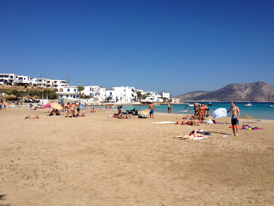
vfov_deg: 40.7
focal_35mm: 35
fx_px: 277
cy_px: 103
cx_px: 137
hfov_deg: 52.6
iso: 50
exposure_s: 1/3067
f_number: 2.4
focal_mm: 4.28
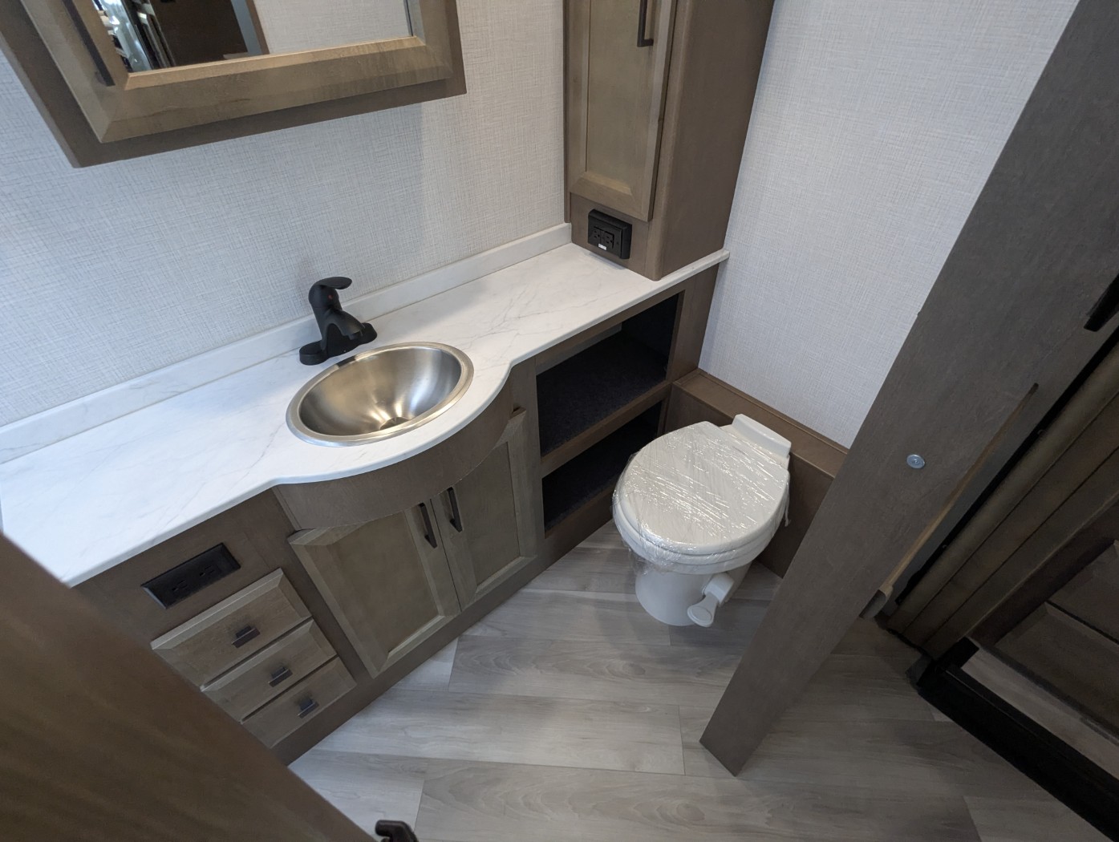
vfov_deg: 78.2
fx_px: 518
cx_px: 560
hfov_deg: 94.4
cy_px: 421
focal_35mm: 16
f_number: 2.2
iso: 319
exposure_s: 1/68.7
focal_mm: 2.35
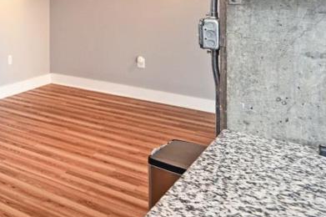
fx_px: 389
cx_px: -153
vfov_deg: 28.5
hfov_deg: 29.4
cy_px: -16
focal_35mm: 43
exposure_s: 1/60
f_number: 4
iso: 450
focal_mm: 14
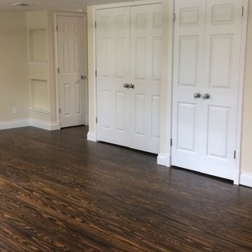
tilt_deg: -8.7
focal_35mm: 52
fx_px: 428
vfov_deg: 32.8
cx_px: 116
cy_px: 134
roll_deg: -0.7
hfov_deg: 32.8
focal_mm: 4.15
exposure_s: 1/30
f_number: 2.2
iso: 200
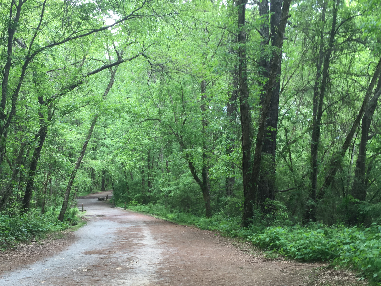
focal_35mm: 45
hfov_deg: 41.8
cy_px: 178
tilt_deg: +0.5
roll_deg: -1.3
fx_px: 495
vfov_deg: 32.0
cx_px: 148
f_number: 2.2
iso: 25
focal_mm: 4.15
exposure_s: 1/40
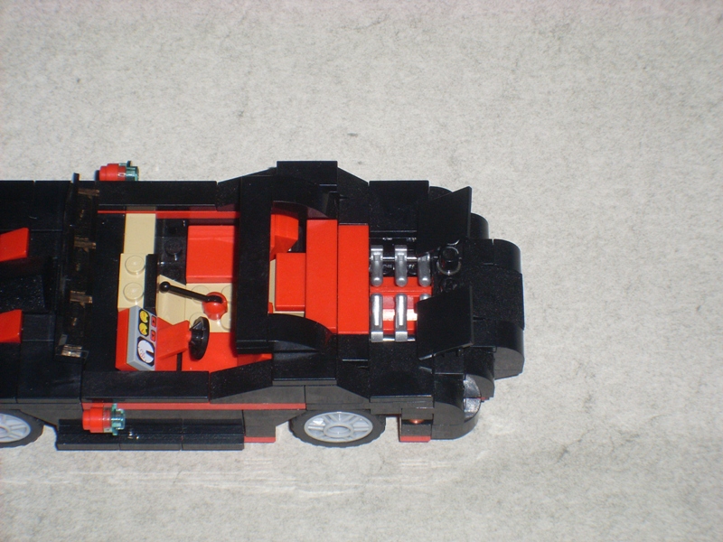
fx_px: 2381
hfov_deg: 17.3
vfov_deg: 13.0
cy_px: 271
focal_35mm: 114
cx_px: 362
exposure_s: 1/90
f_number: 14.1
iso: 120
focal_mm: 18.9
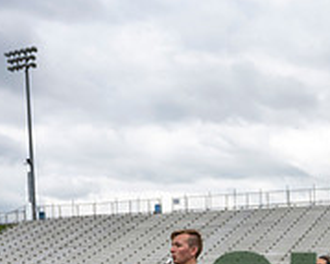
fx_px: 713
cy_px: 339
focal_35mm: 73
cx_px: 347
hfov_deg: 24.6
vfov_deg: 19.4
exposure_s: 1/800
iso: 160
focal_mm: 24
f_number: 4
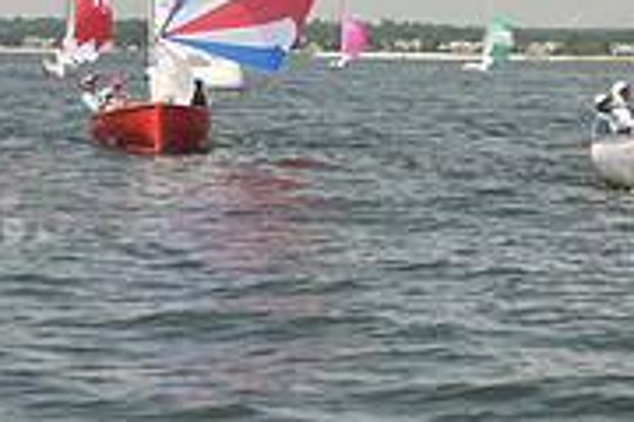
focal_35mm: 226
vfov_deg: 6.1
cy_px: -9
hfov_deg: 9.1
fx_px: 3980
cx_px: 444
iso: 250
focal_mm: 70
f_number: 4
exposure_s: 1/1250
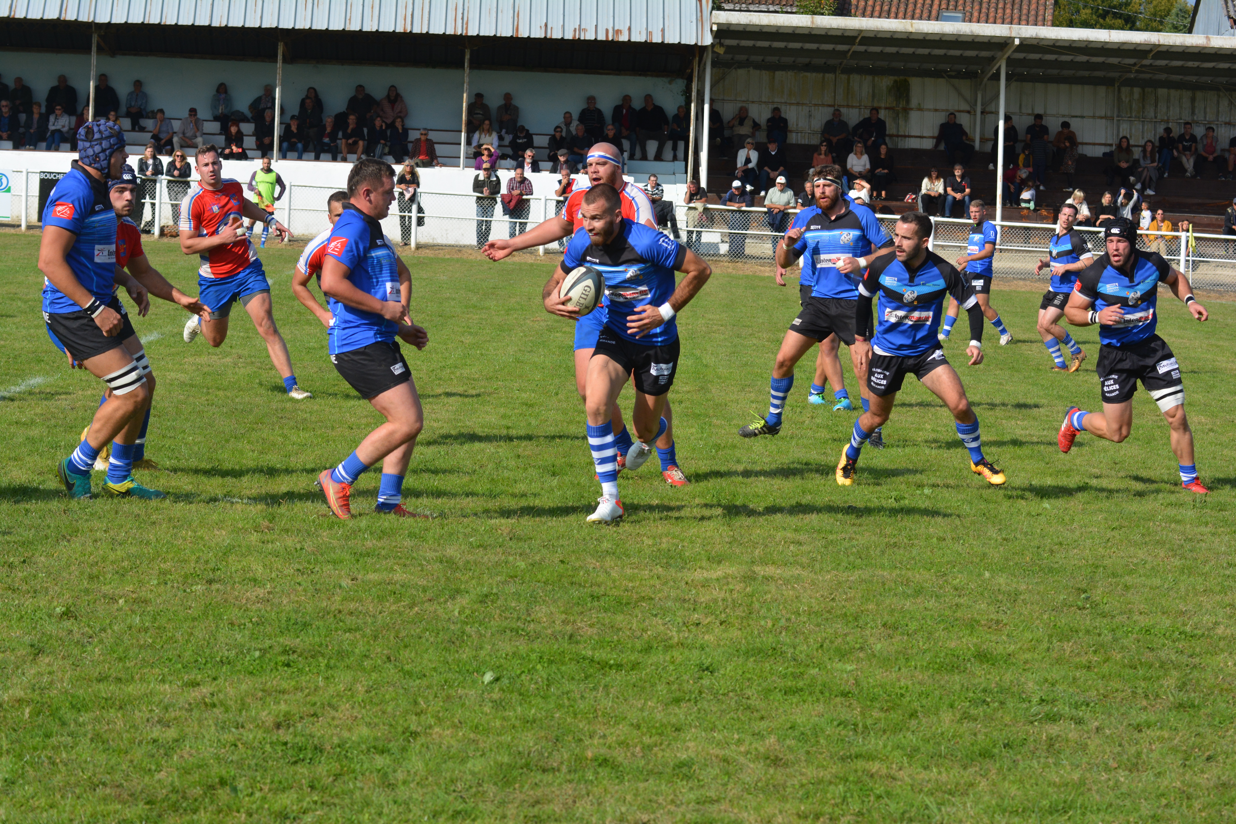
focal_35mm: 105
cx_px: 618
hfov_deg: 19.5
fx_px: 3605
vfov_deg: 13.0
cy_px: 412
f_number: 5.6
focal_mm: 70
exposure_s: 1/1600
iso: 400
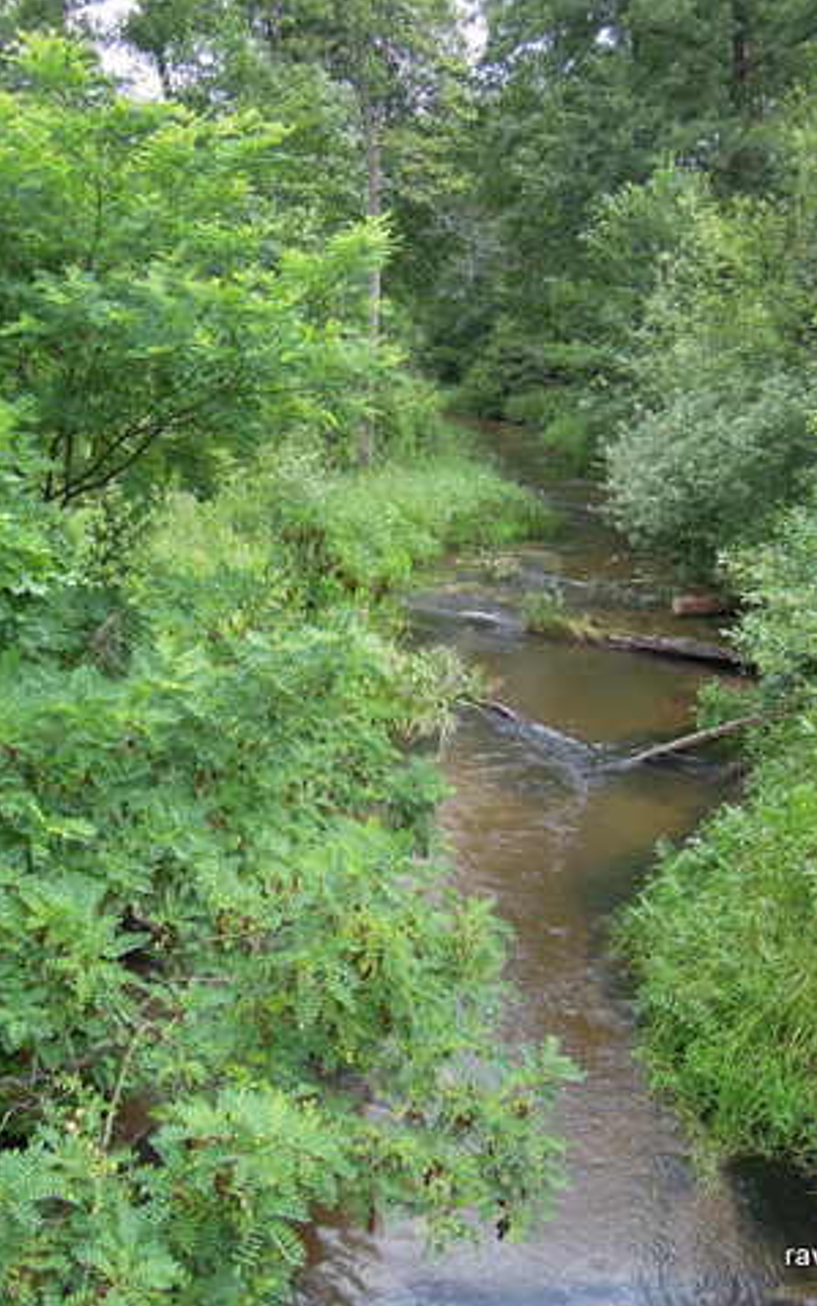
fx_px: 1175
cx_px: 380
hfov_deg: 38.3
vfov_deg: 58.1
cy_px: 653
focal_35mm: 33
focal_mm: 5.5
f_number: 3
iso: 160
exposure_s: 1/320
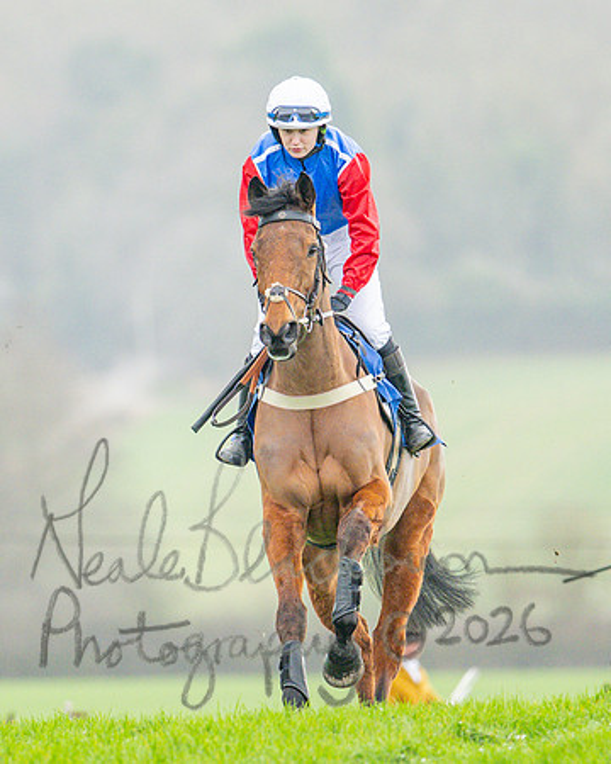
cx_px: 227
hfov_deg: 1.3
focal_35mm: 1182
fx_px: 26726
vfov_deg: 1.6
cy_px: 302
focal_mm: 400
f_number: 4.5
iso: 1000
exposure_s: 1/800
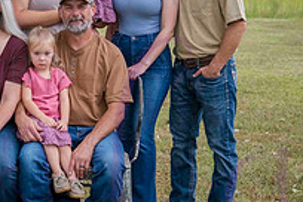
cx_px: 70
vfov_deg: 9.7
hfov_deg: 14.4
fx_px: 1195
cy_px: 68
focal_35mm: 142
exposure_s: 1/640
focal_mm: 50
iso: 400
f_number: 4.2
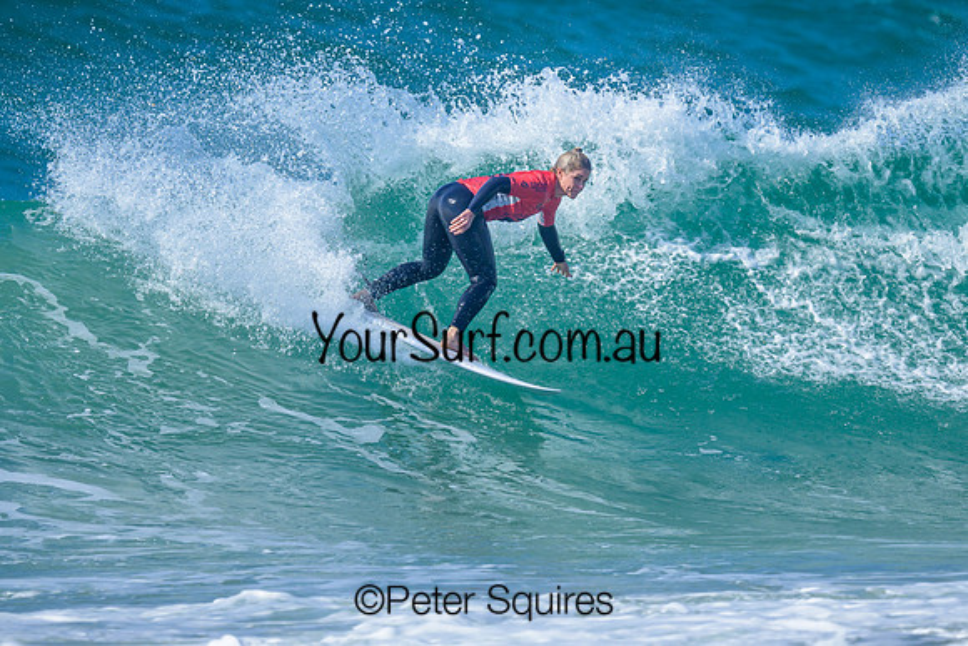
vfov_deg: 1.3
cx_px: 435
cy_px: 261
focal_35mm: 1098
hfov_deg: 1.9
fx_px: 29533
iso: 360
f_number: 6.3
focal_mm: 800
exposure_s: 1/2000
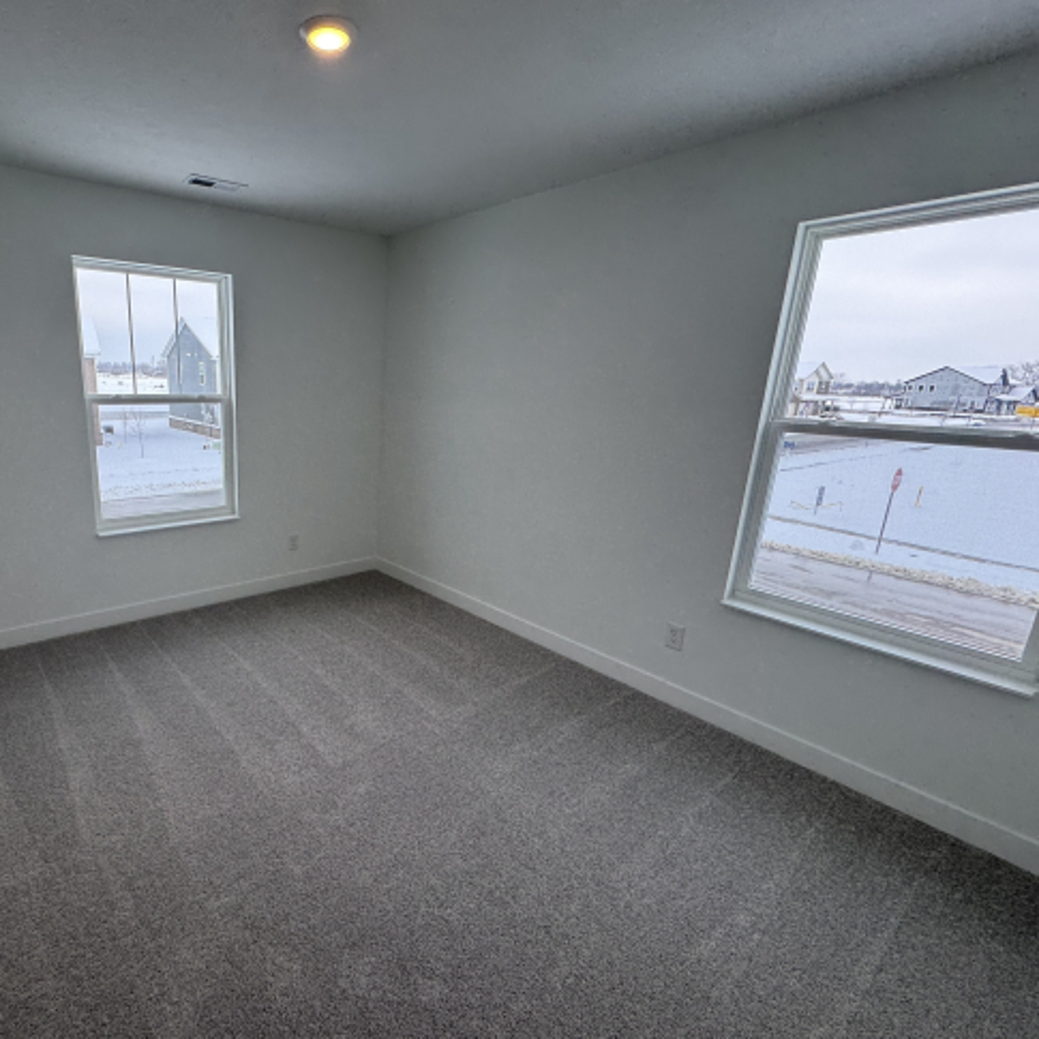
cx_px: 342
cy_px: 521
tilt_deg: -19.1
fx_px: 577
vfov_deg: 84.0
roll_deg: +0.2
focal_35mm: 17
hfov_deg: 81.0
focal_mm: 2.22
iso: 40
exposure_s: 1/120
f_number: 2.2
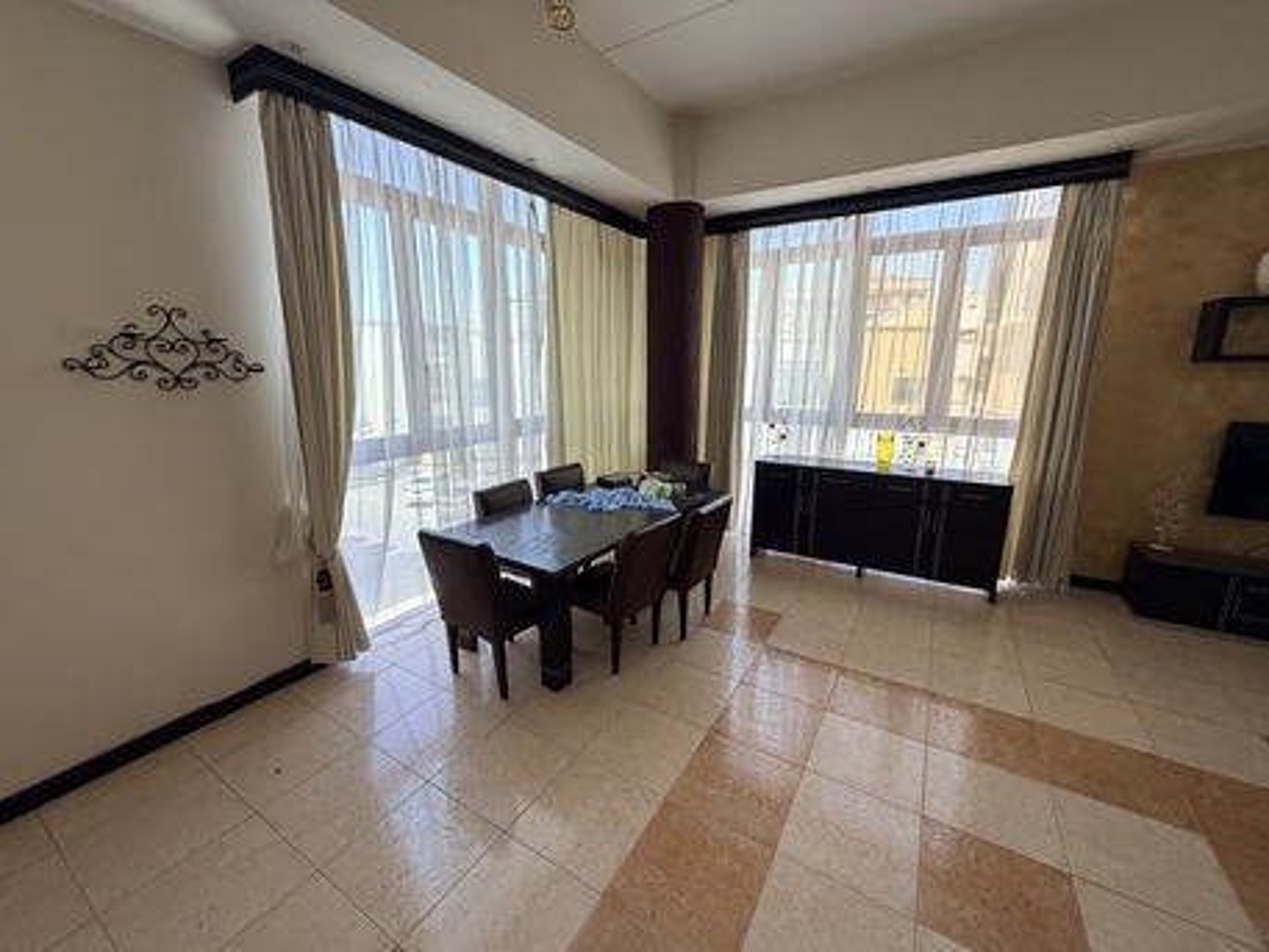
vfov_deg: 85.7
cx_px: 634
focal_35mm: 14
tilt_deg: -13.8
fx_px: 513
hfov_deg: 102.0
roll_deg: +0.4
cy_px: 476
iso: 125
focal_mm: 2.22
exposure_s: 1/121
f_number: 2.2
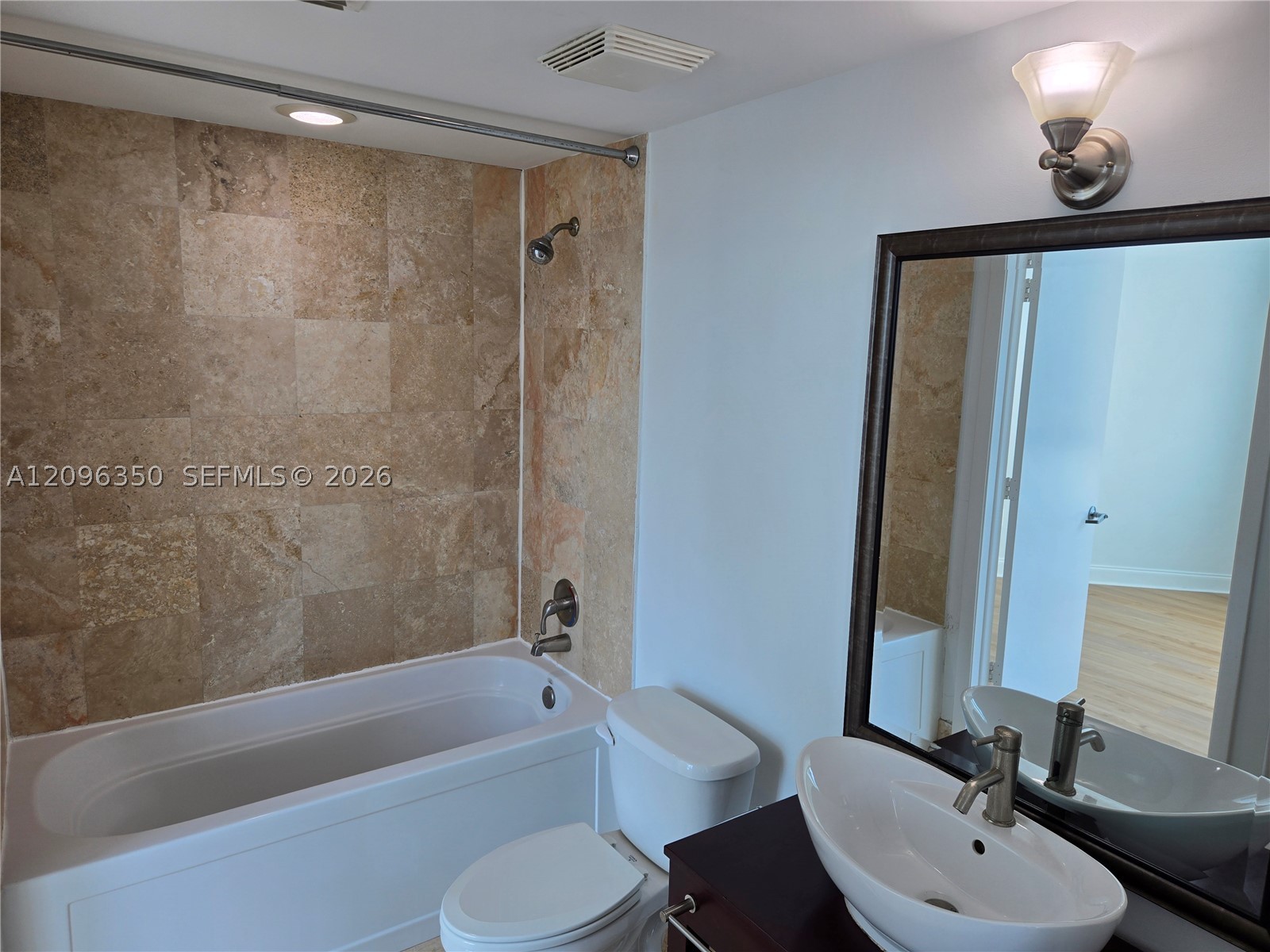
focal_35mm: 23
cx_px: 635
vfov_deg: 58.9
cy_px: 476
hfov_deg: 73.9
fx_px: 844
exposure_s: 1/120
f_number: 1.8
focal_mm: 5.4
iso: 25
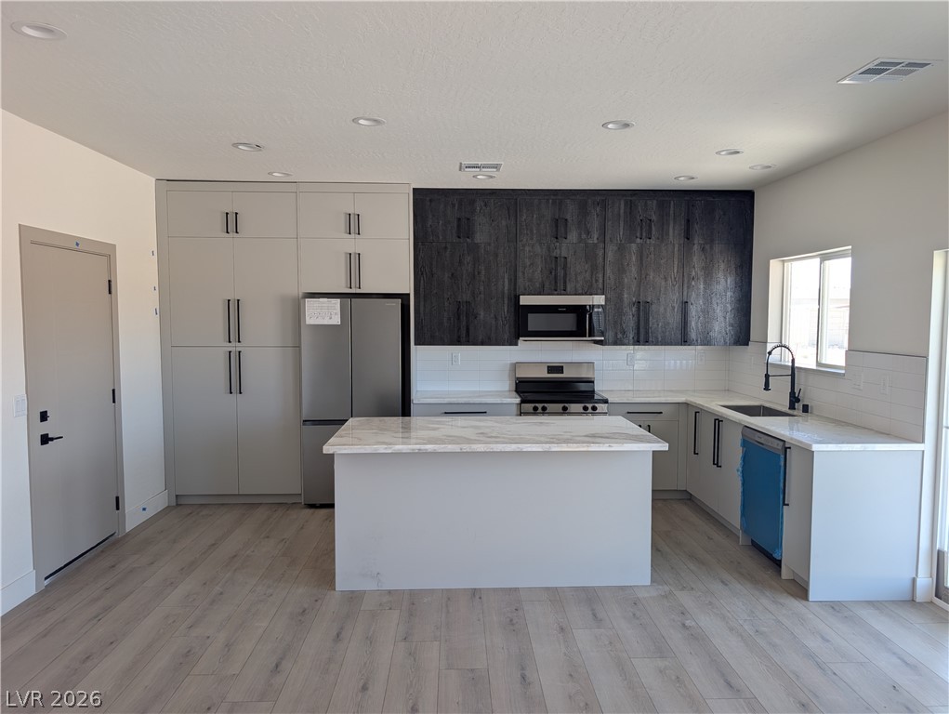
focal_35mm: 24
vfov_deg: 56.9
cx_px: 474
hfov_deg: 71.5
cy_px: 357
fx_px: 659
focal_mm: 6.9
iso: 27
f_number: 1.68
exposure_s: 1/59.9
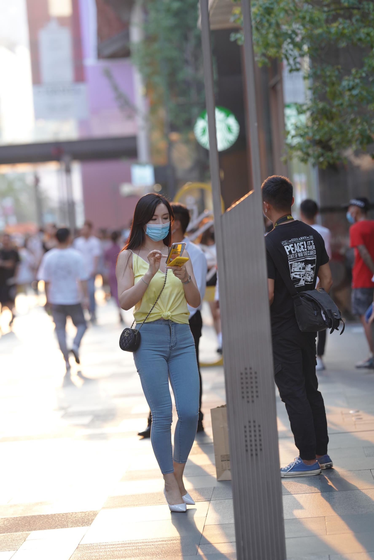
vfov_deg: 15.2
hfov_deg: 10.2
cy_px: 280
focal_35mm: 135
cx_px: 187
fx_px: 2104
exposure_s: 1/500
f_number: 2.5
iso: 500
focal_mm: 135
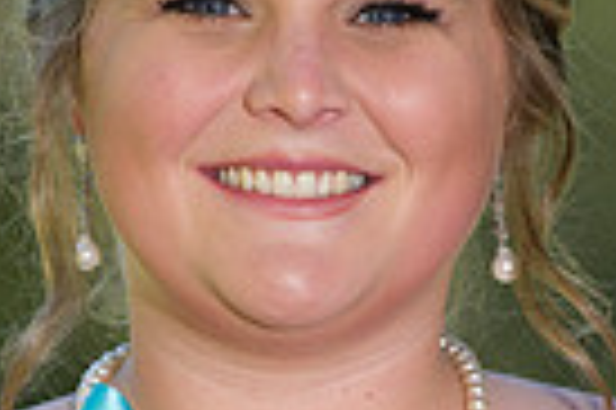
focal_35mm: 761
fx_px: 13006
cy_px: 500
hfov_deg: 2.7
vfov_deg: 1.8
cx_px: 225
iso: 200
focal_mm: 180
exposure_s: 1/250
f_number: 3.5
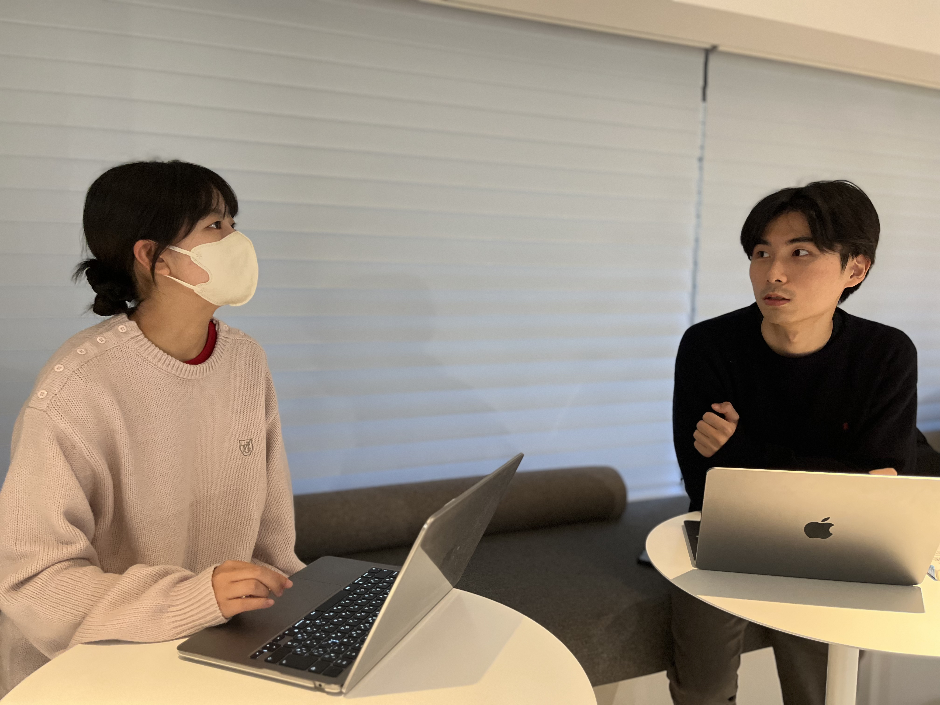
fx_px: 706
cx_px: 470
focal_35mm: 26
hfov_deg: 67.3
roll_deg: -0.2
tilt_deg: -4.8
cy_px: 352
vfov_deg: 53.1
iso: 500
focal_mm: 5.1
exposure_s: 1/59
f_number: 1.6
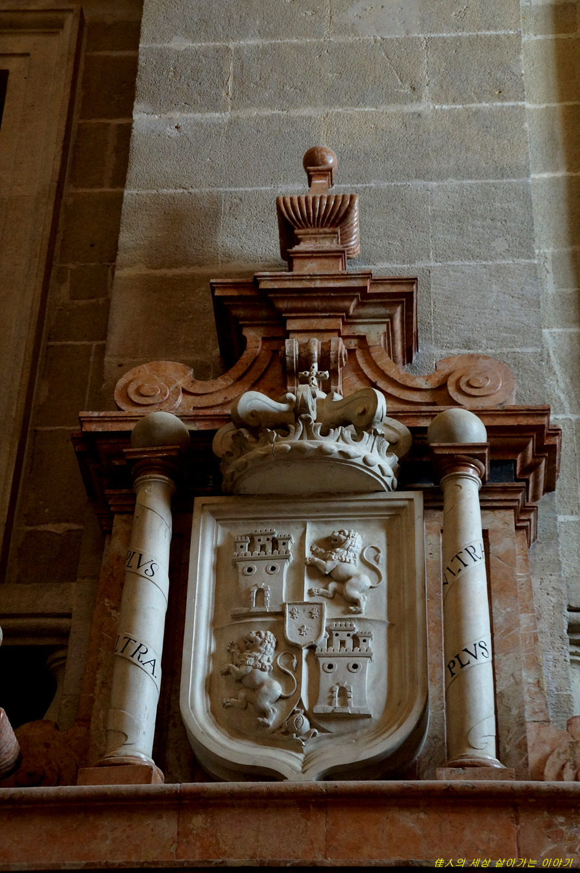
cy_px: 436
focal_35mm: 69
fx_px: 1671
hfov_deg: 19.7
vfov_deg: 29.3
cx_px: 290
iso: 2000
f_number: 5
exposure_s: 1/80
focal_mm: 46
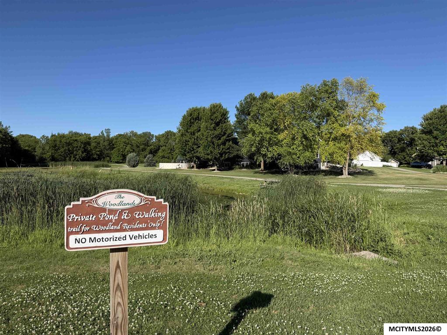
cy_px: 168
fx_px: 310
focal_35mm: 24
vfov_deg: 56.8
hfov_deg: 71.6
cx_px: 224
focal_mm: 6.76
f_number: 1.78
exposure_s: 1/4405
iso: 80
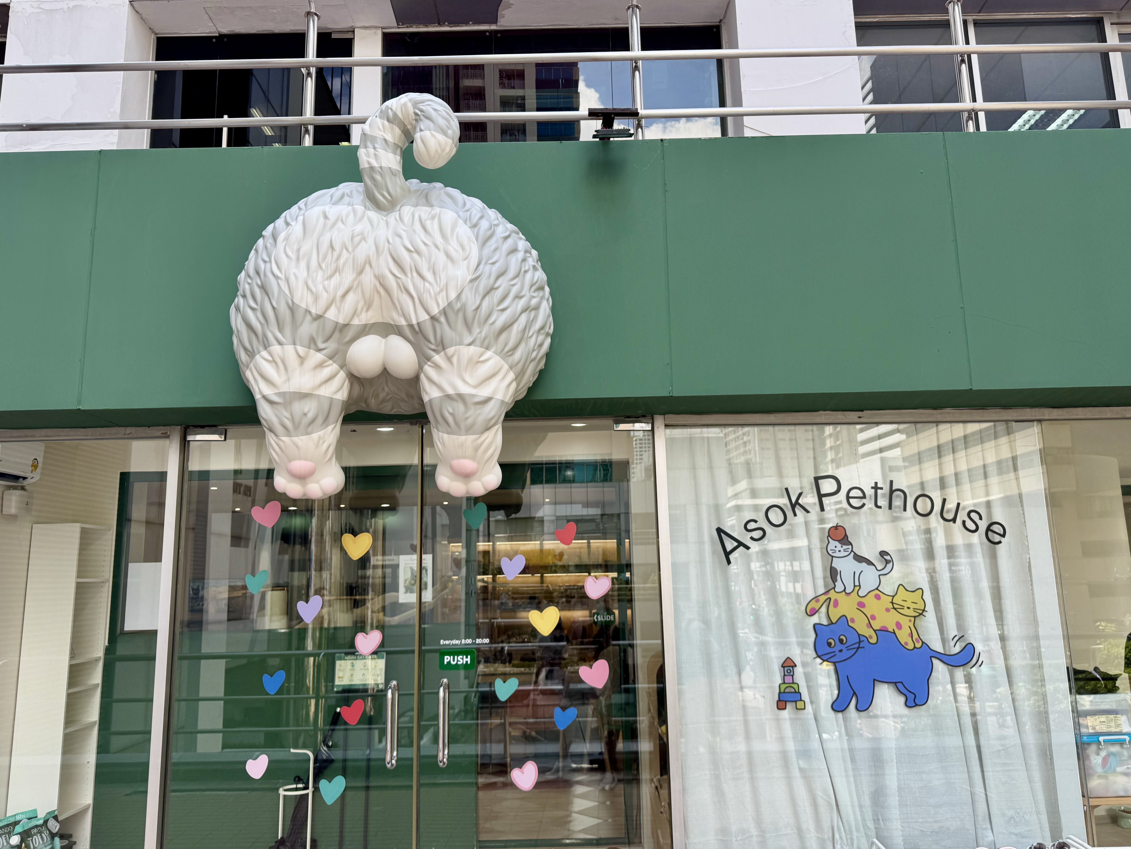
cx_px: 566
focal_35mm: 24
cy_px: 424
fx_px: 784
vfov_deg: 56.8
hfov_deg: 71.6
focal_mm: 6.76
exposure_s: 1/588
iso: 80
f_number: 1.78
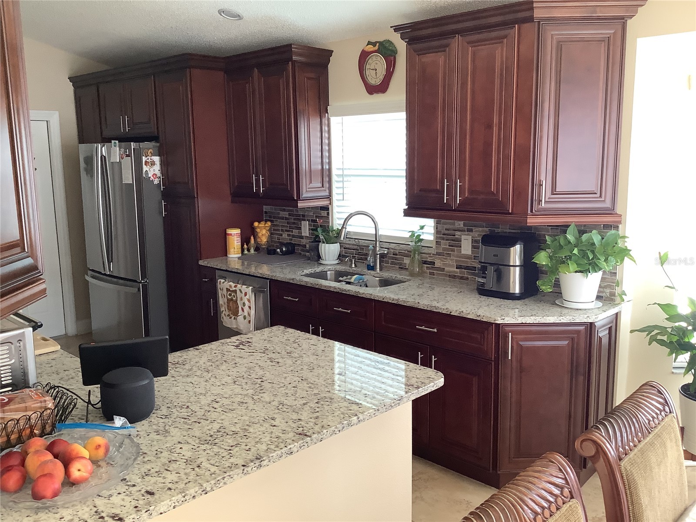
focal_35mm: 31
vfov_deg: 45.4
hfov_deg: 58.4
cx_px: 348
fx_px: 623
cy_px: 261
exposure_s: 1/50
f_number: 2.4
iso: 125
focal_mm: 3.3
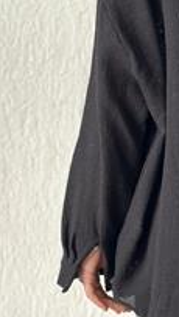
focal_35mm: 109
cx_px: 247
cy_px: 154
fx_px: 918
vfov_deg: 19.6
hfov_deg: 10.8
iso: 250
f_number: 1.78
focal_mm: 6.86
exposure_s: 1/60
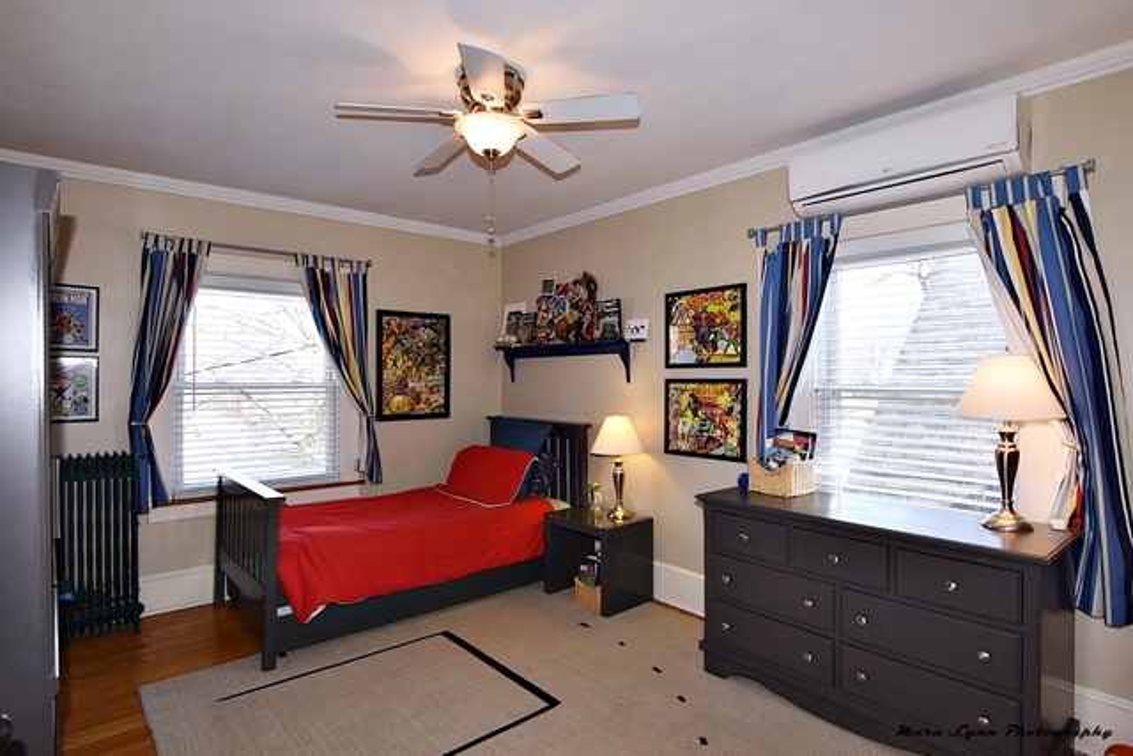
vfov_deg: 63.2
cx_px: 566
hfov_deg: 85.4
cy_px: 378
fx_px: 614
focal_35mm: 20
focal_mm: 13
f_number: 5.6
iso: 280
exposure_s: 1/125
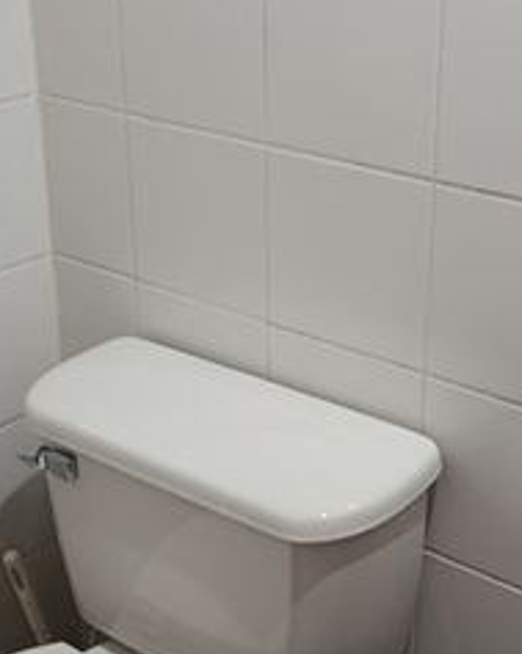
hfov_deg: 23.1
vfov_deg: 28.7
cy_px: 298
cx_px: 275
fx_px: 1277
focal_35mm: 66
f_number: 1.7
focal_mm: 5.24
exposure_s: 1/60
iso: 1113
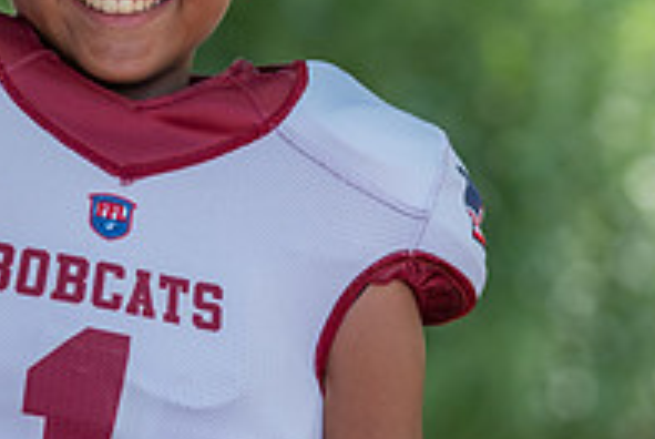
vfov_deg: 4.7
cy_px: 126
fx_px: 5339
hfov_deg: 7.0
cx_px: 130
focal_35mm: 293
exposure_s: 1/320
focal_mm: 90
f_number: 2.8
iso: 160
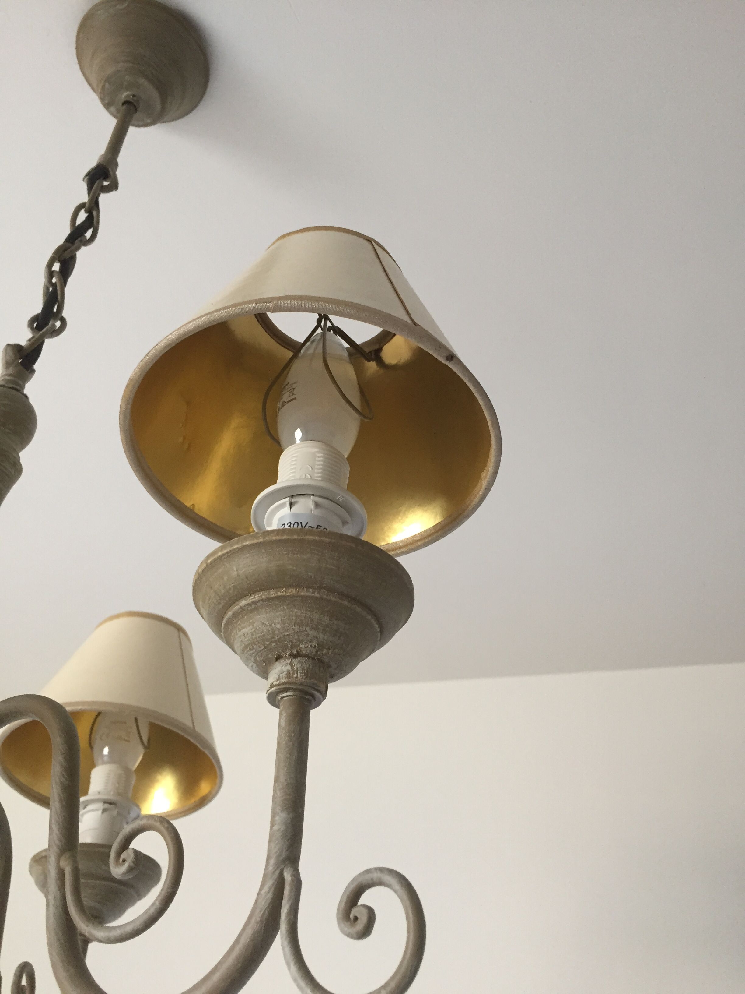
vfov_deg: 61.7
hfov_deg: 48.2
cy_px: 497
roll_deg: -3.8
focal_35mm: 29
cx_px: 372
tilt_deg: +36.1
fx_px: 832
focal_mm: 4.15
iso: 160
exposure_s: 1/33
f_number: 2.2
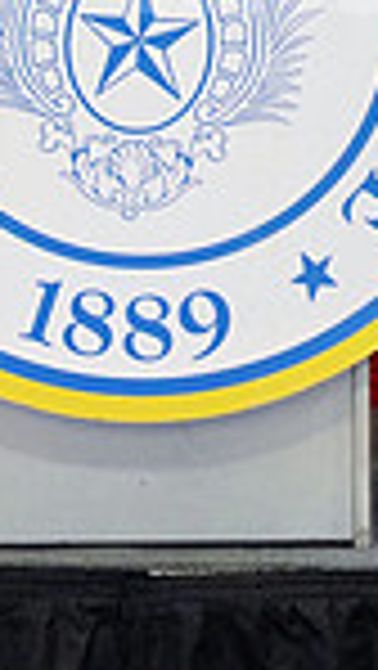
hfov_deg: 1.9
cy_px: -301
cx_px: 148
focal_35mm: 641
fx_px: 11395
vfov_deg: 3.4
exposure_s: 1/125
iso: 3200
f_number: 5.6
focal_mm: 135
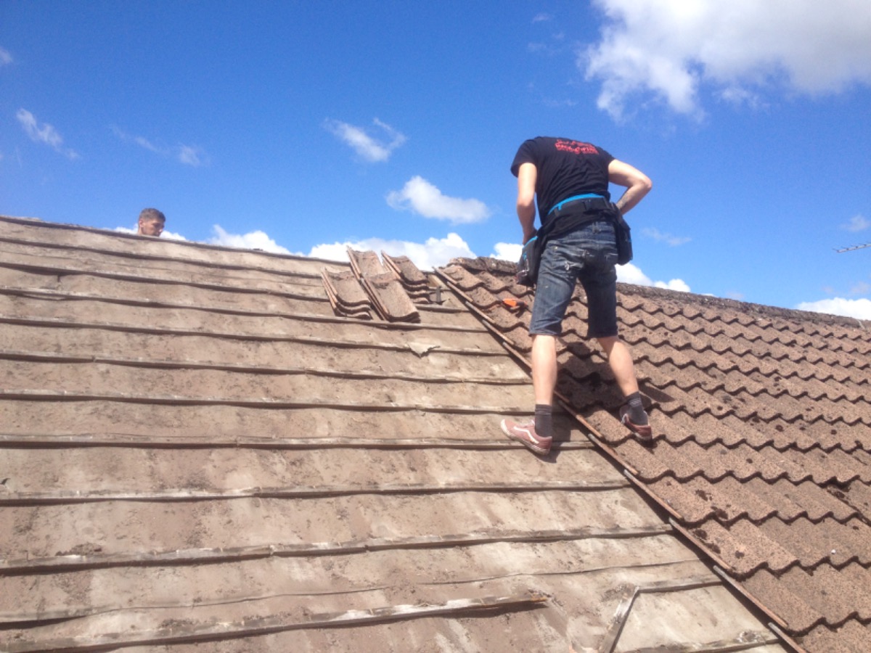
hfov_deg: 52.6
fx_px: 881
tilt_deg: +4.0
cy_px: 326
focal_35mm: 35
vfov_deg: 40.7
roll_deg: -2.4
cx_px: 436
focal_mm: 4.28
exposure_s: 1/1842
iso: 50
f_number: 2.4
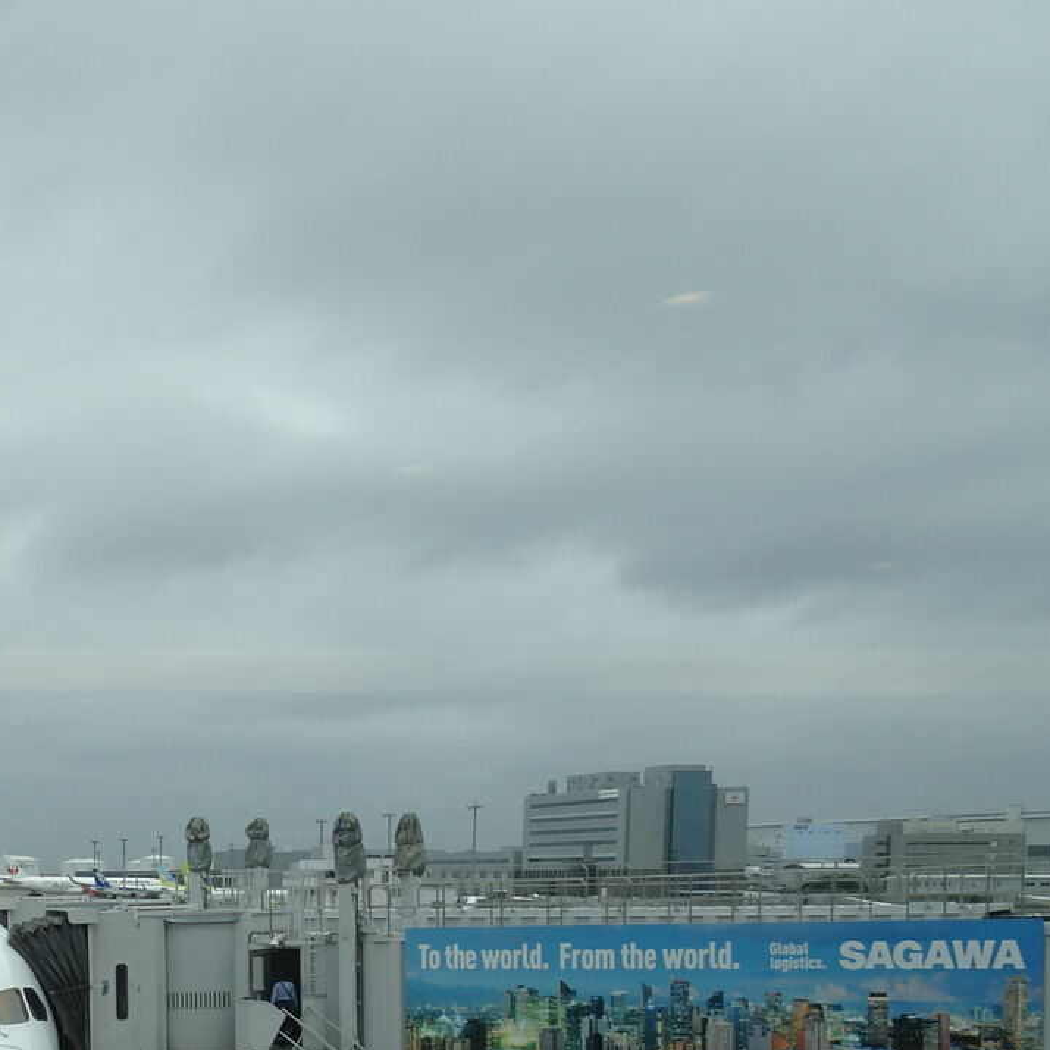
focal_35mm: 57
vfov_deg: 28.2
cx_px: -178
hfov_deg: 26.9
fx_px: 1956
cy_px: 1054
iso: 80
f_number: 3.5
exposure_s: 1/200
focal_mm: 4.1
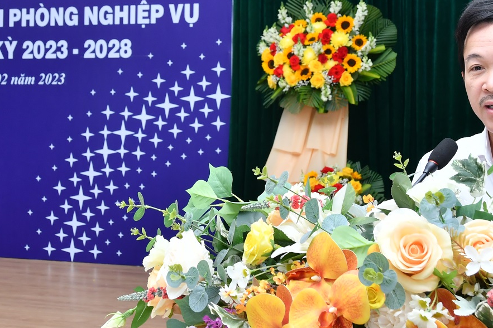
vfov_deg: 19.1
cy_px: 97
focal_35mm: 71
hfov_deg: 28.5
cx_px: 229
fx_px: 972
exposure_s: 1/40
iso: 400
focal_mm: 22
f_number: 6.3
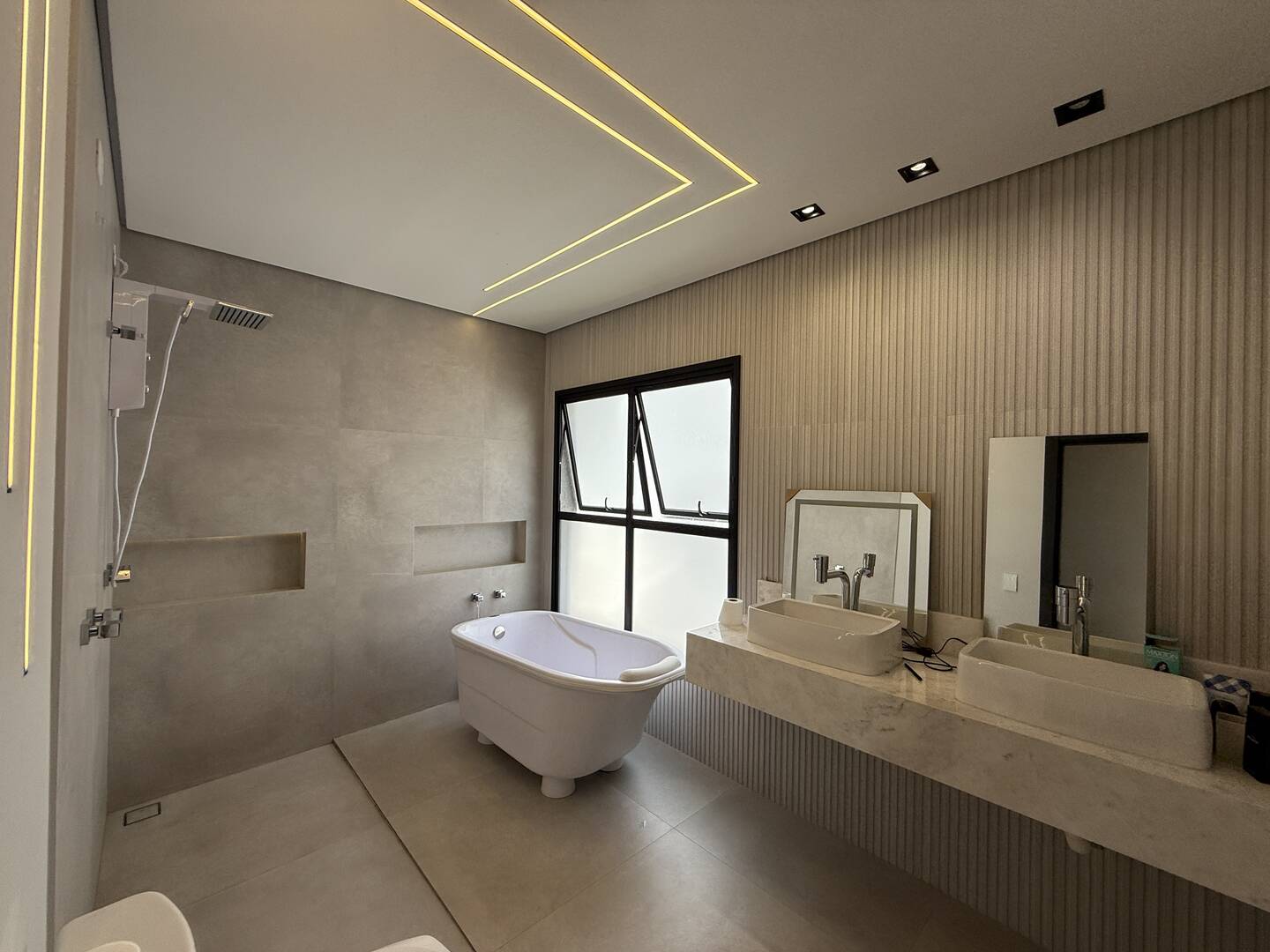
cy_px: 476
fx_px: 514
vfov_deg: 85.7
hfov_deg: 102.1
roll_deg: -1.4
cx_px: 635
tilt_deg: +2.0
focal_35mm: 14
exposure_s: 1/535
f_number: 2.2
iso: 64
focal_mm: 2.22
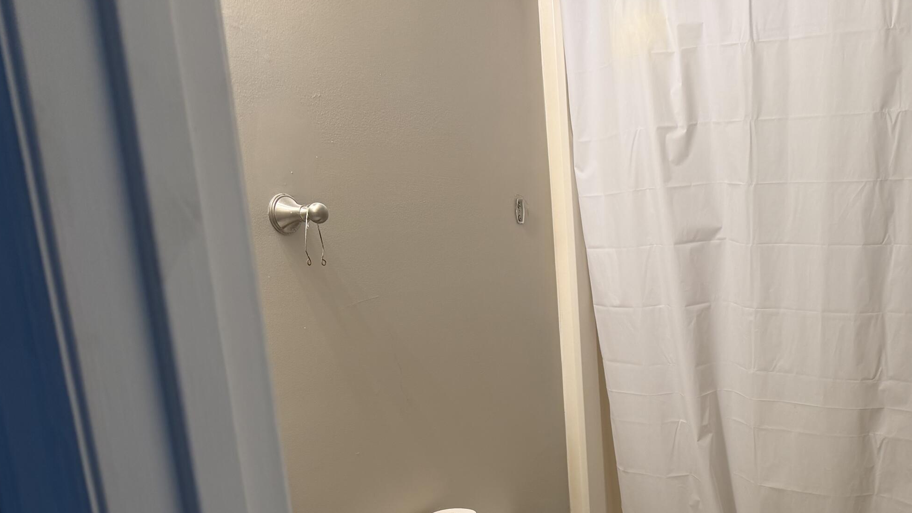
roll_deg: +1.6
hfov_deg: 48.8
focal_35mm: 40
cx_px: 669
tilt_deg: -16.3
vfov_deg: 27.9
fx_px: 967
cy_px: 518
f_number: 1.78
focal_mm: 6.76
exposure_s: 1/60
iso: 125
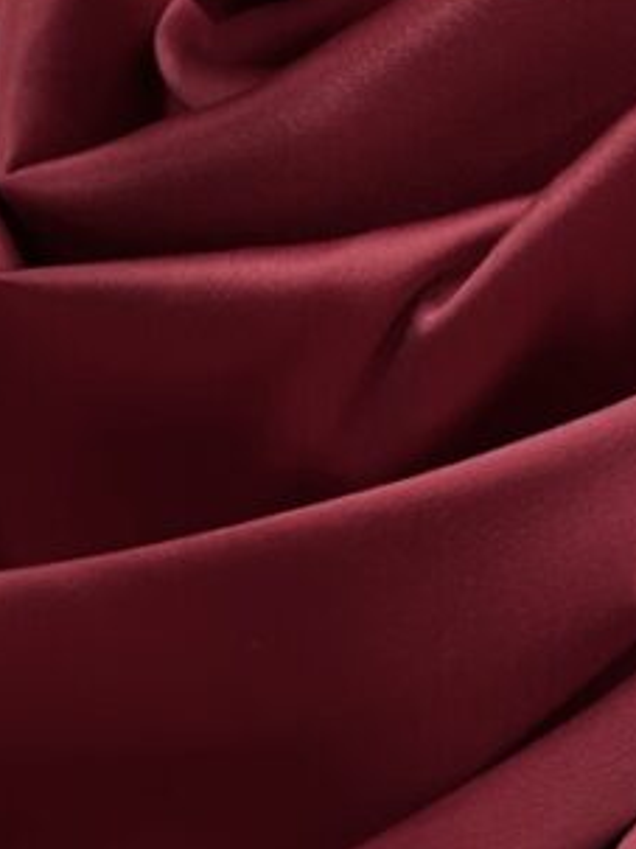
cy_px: 1034
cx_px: 342
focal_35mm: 88
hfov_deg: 16.8
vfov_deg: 20.7
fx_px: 2157
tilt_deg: -54.9
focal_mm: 4.2
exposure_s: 1/50
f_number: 1.6
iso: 250
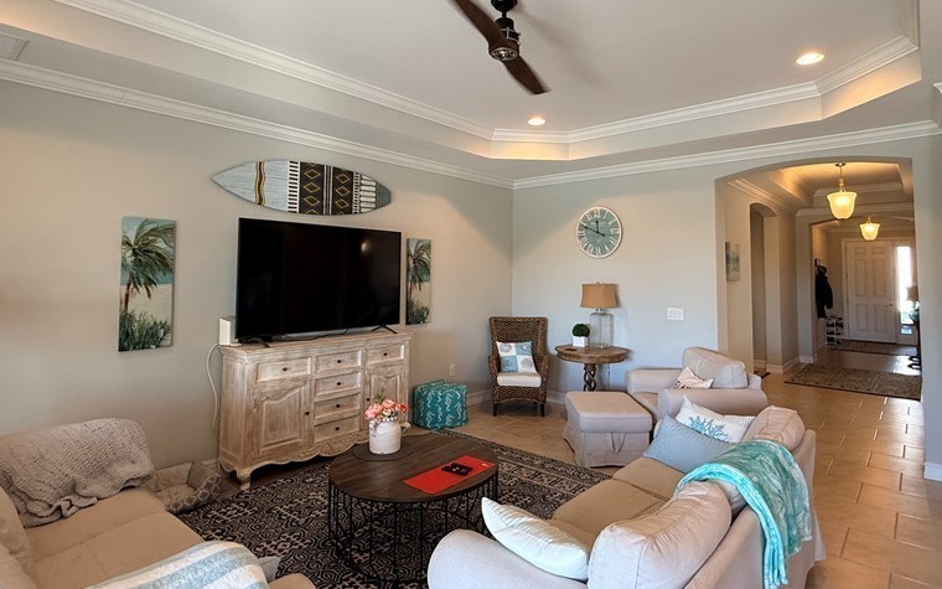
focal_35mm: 20
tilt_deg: +3.8
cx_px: 498
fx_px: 513
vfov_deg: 59.3
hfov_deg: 85.0
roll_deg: -0.8
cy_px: 243
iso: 200
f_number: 2.2
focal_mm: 2.22
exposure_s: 1/60
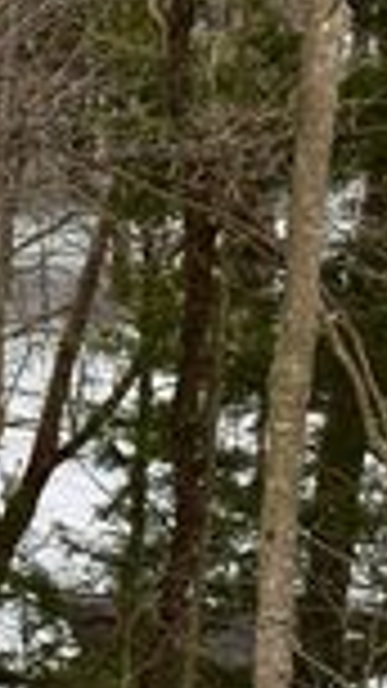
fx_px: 1966
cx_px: -490
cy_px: 277
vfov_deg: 19.8
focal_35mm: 108
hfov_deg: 10.0
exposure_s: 1/125
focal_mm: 21
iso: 125
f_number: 5.6
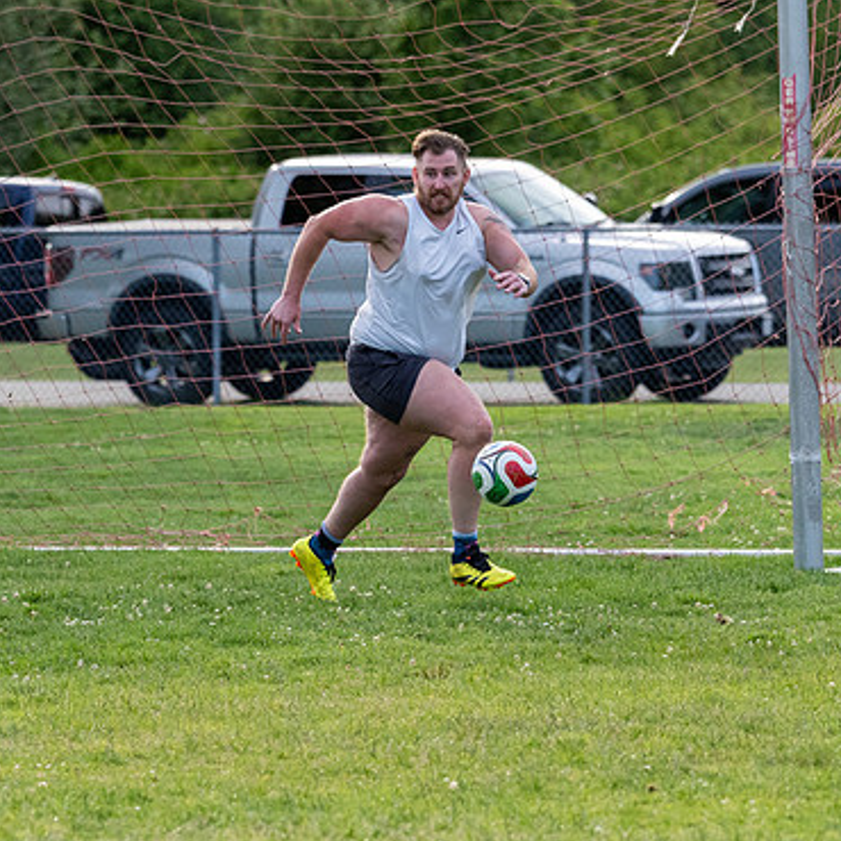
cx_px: 293
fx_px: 11792
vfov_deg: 4.1
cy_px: 500
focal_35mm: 429
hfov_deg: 4.1
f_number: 4.5
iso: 1000
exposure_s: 1/1250
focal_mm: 150
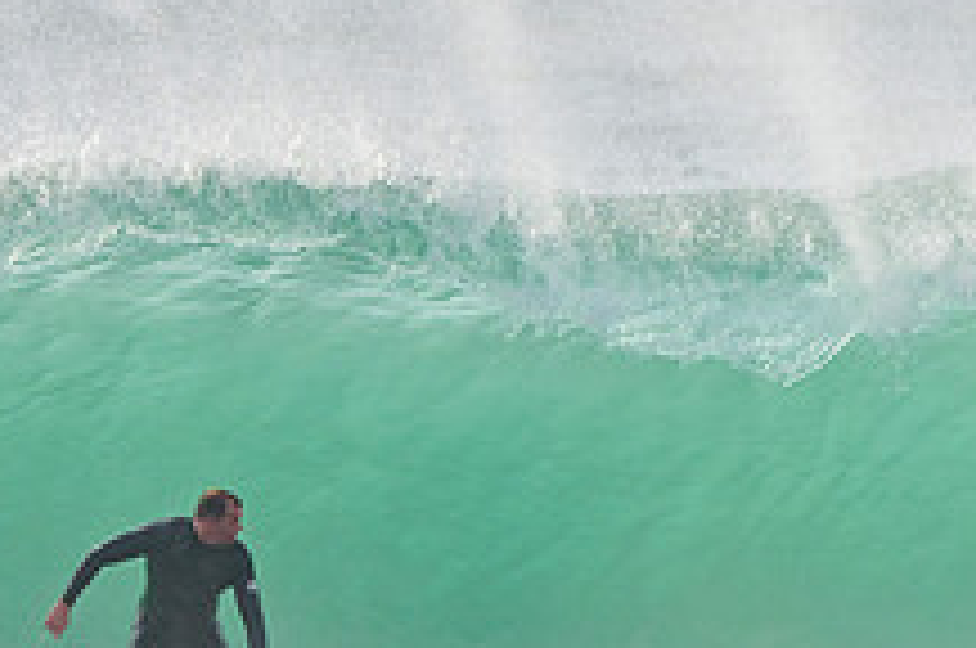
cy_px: 616
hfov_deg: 1.3
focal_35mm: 1640
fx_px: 44396
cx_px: 238
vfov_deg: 0.8
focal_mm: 500
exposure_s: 1/2000
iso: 280
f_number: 5.6
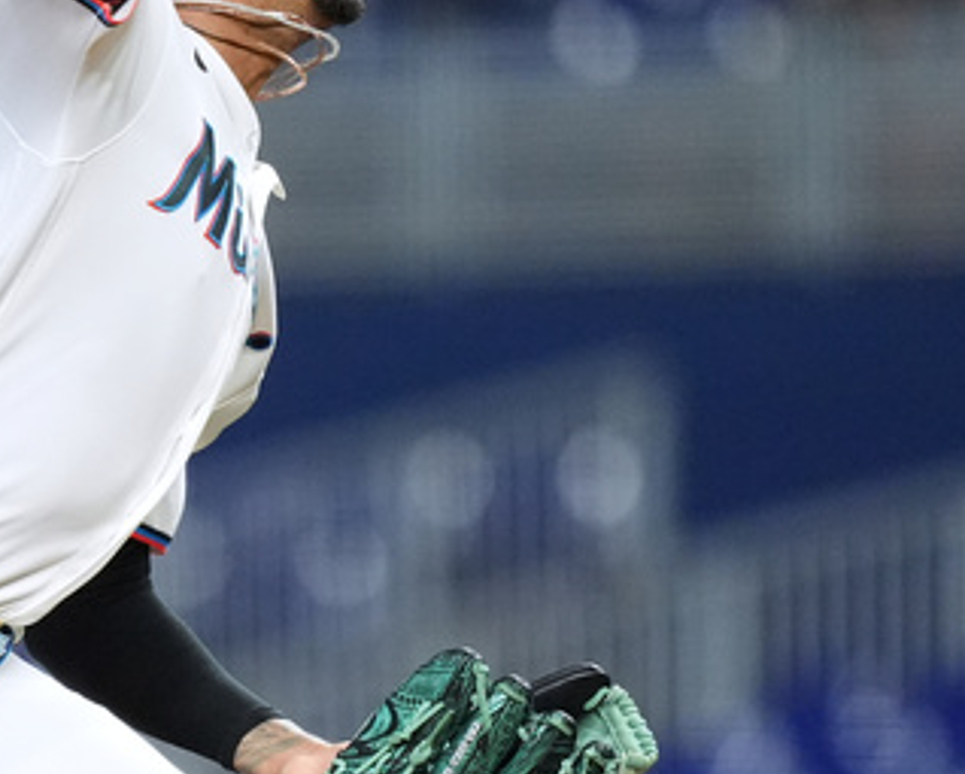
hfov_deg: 1.6
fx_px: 34504
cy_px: 647
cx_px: -143
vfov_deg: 1.3
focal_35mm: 1207
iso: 4000
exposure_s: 1/2500
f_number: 2.8
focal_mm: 400
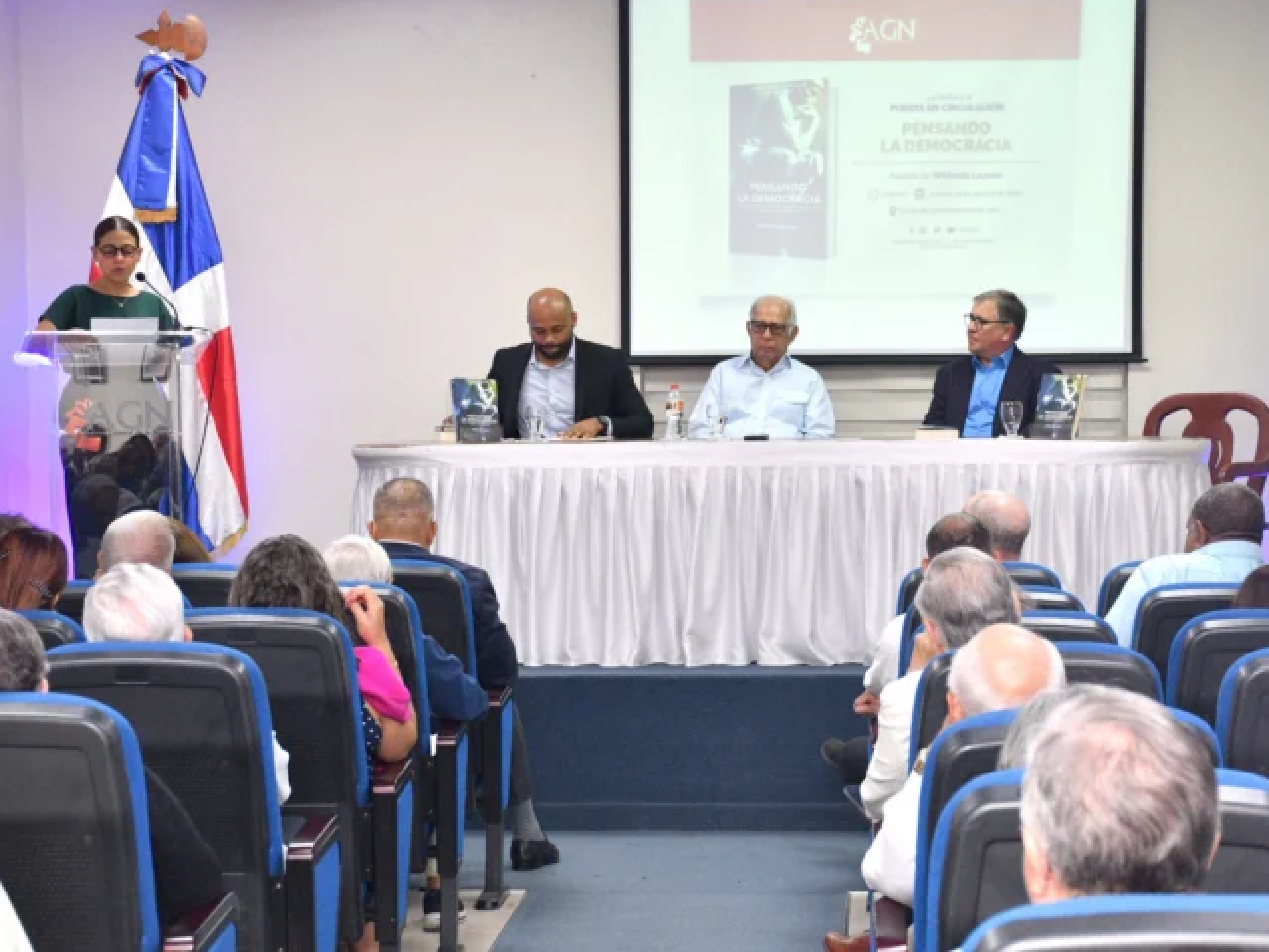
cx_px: 714
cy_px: 473
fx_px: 3006
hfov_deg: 23.8
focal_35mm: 82
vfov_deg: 18.0
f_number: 5.6
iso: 1250
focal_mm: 50
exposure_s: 1/125
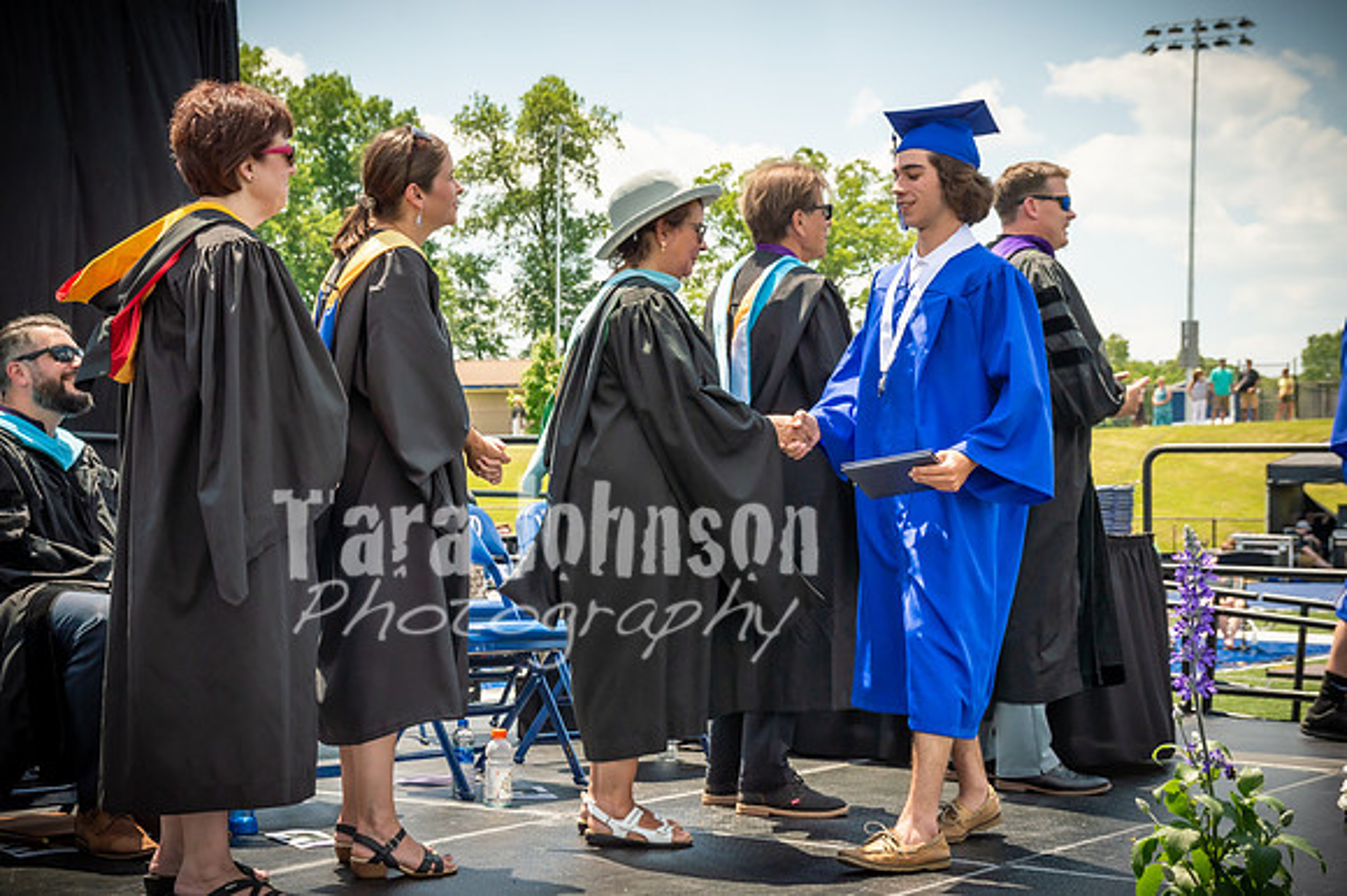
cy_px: 448
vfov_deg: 23.8
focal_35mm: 57
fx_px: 2131
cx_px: 674
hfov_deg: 35.1
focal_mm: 38
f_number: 7.1
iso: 200
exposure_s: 1/800
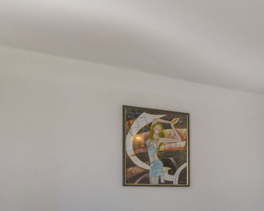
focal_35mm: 54
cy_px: 164
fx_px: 422
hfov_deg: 23.1
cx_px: 450
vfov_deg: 27.6
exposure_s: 1/100
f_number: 9
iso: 320
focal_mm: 10
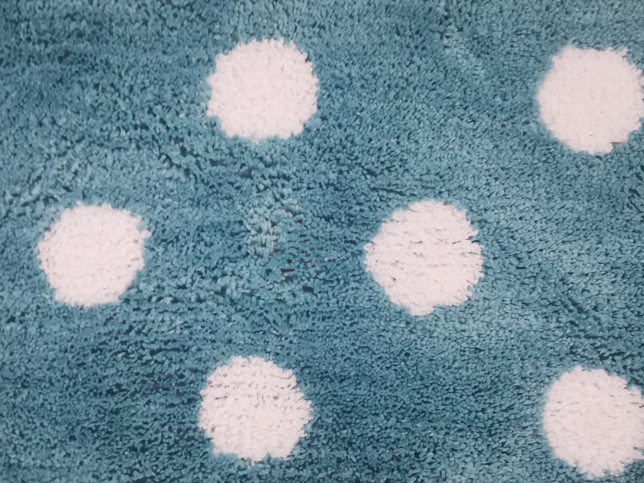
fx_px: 1023
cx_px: 297
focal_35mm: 55
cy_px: 247
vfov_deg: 26.6
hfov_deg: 34.9
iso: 500
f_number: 1.6
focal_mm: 3.95
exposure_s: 1/25
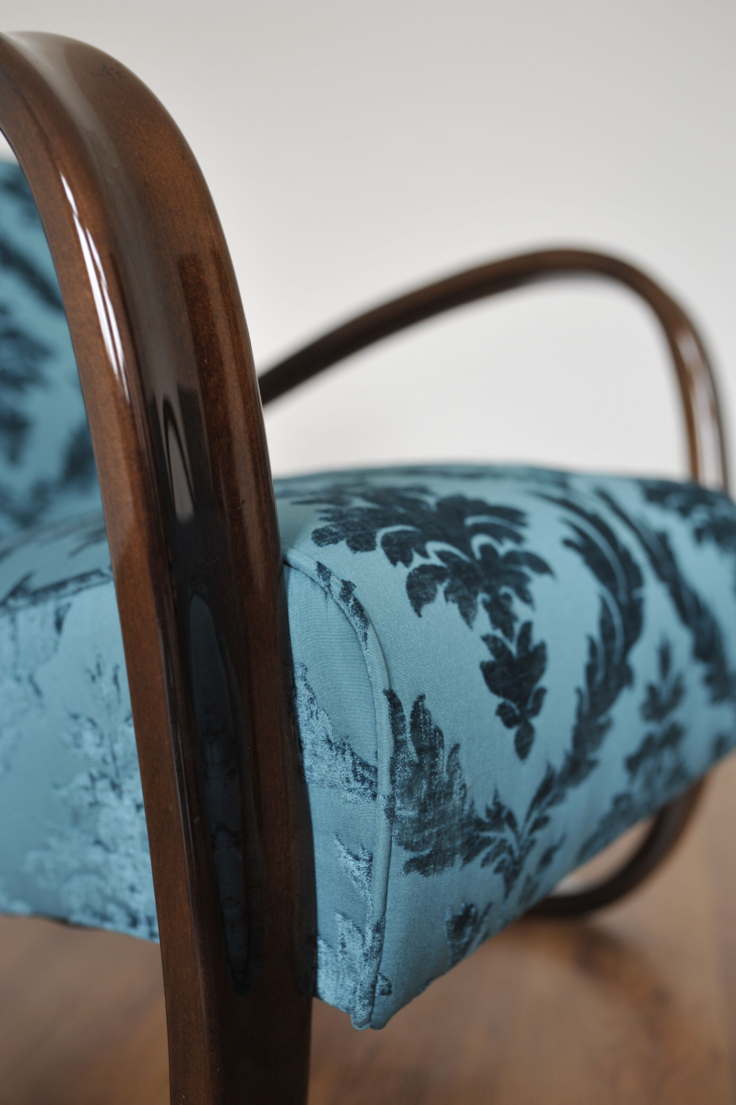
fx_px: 1074
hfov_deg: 37.8
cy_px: 552
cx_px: 368
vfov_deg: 54.5
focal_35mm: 35
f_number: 3.2
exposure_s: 1/100
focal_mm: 35
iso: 640
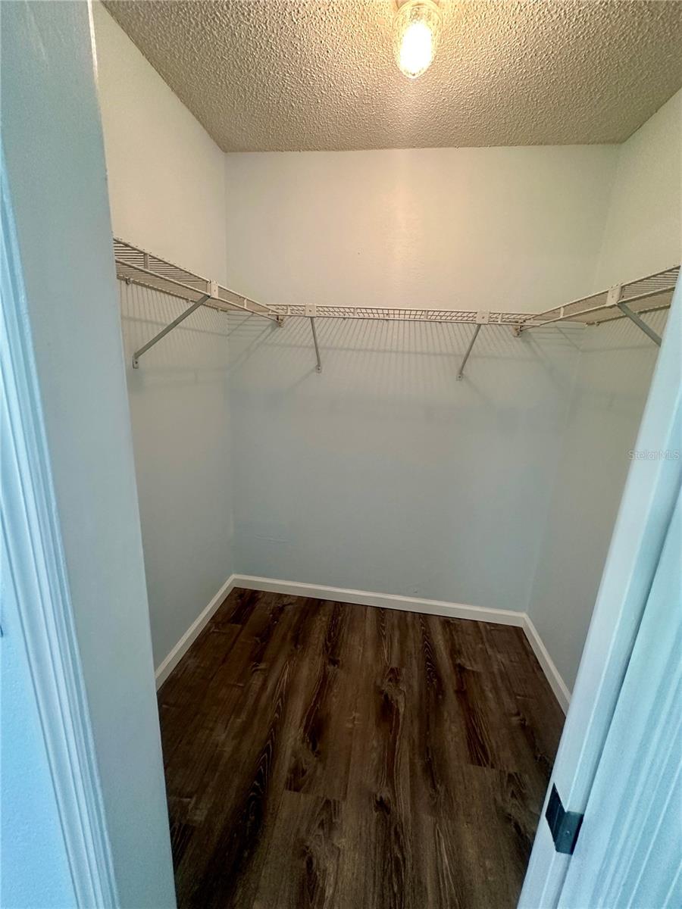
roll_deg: -2.2
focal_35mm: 14
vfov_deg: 102.1
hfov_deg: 85.7
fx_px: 368
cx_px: 341
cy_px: 454
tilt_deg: -12.9
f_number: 2.2
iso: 250
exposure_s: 1/120
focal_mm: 2.22
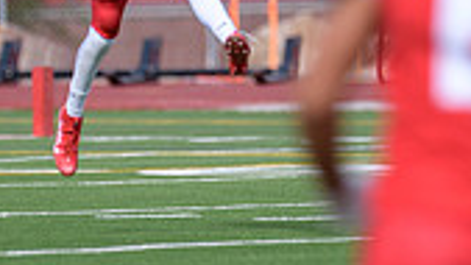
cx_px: 262
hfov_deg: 2.4
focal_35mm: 900
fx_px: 11238
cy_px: 74
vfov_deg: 1.3
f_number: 2.8
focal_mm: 250
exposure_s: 1/3200
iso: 200
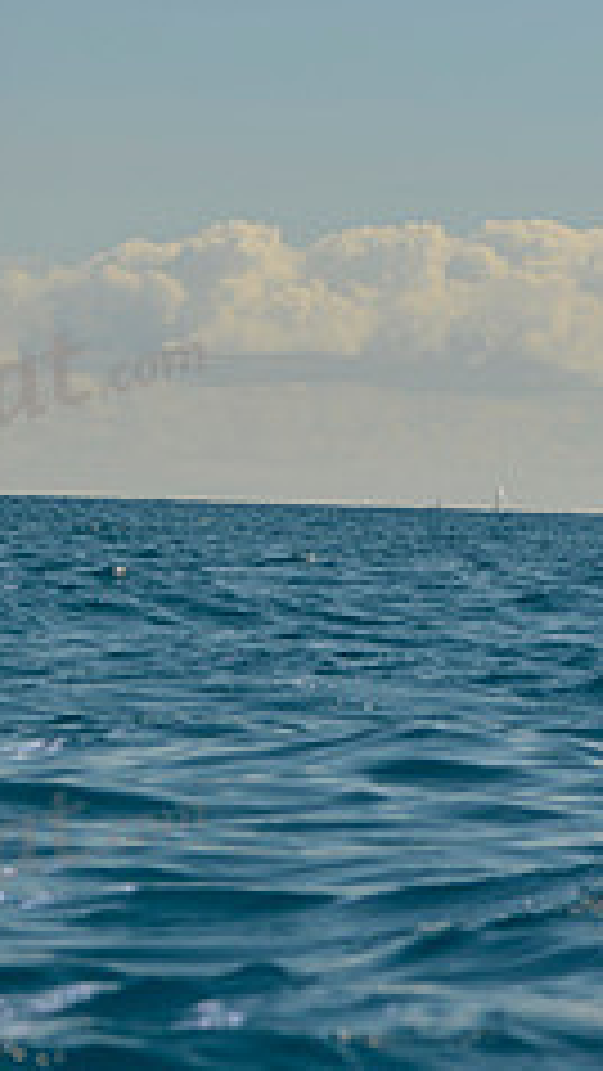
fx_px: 5084
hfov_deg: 6.6
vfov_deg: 12.0
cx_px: -657
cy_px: 250
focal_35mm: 179
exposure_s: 1/640
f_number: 7.1
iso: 200
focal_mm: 70
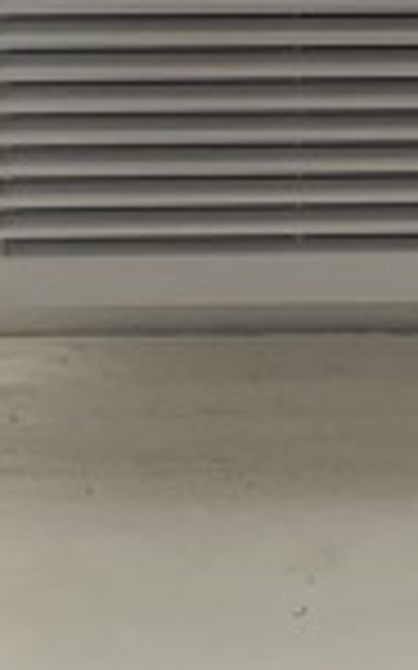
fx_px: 3448
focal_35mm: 189
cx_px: 463
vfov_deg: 11.0
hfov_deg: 6.9
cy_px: -9
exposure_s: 1/120
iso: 64
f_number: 1.8
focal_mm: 4.25
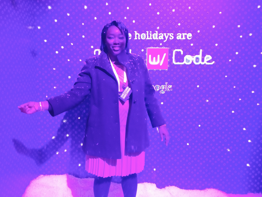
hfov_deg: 61.7
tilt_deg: -7.7
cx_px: 131
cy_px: 98
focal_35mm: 29
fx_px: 219
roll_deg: +1.4
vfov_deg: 48.2
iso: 320
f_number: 2.2
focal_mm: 4.15
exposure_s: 1/15
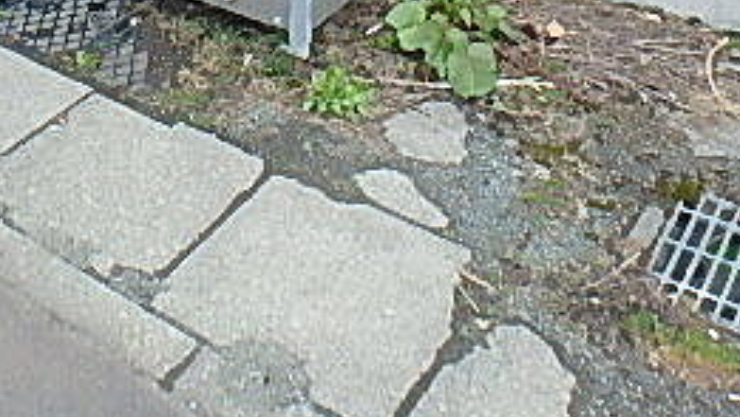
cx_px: 79
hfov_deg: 35.1
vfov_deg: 19.2
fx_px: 1099
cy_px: -179
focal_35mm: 56
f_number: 3.5
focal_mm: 3.7
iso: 160
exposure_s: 1/60
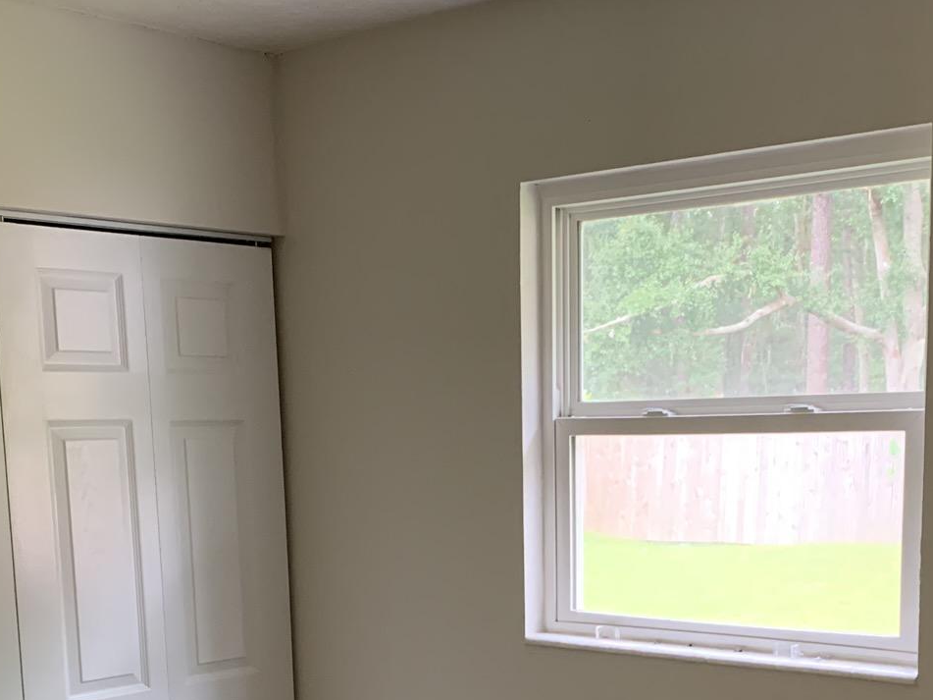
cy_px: 689
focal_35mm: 56
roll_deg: +0.4
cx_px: 521
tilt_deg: -10.1
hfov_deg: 34.3
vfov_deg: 24.9
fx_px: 1509
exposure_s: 1/40
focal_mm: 4.25
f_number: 1.8
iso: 400
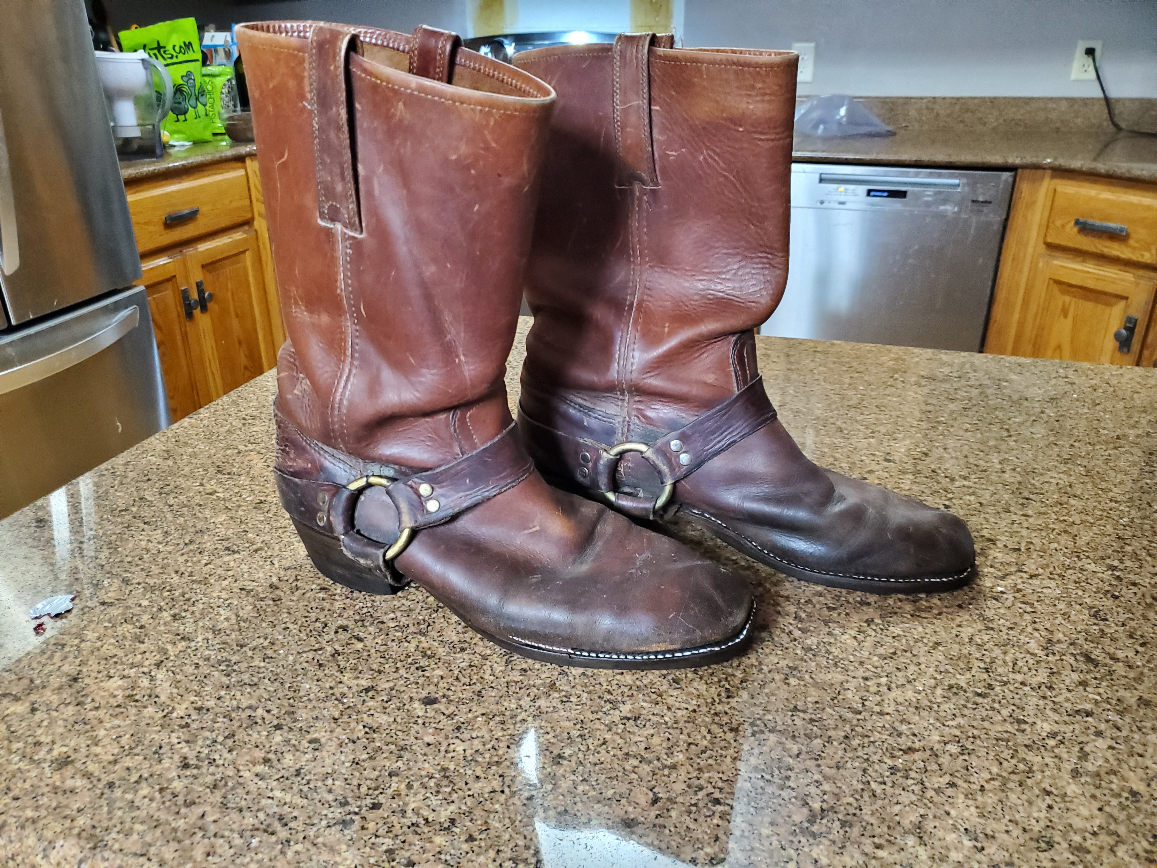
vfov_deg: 53.1
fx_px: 869
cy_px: 434
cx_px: 578
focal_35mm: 26
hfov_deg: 67.3
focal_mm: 4.3
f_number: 1.5
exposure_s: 1/40
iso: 640
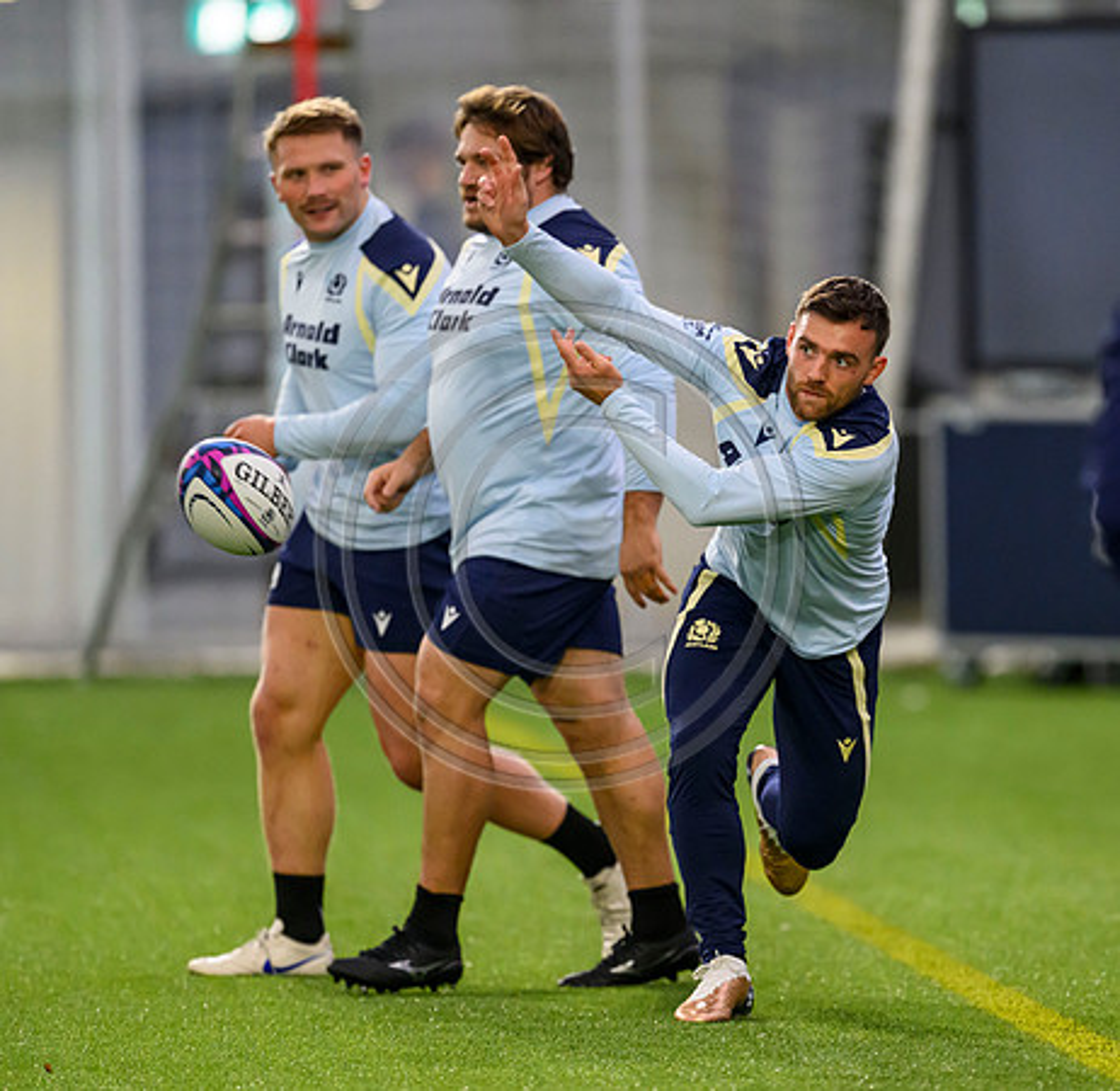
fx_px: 18502
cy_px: 541
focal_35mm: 512
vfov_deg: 3.4
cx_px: 823
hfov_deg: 3.5
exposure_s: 1/1000
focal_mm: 400
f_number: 3.2
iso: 5000
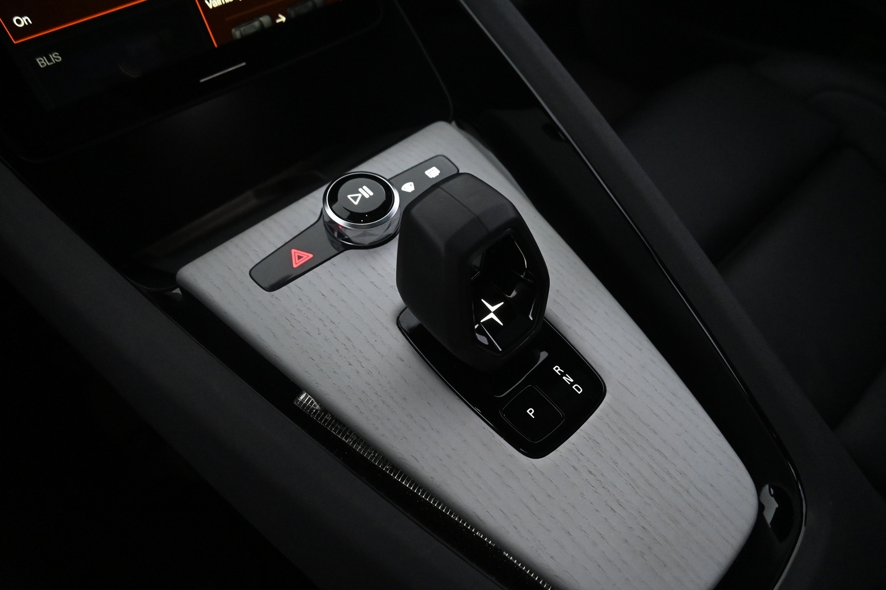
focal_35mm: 24
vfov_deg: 53.1
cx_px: 443
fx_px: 591
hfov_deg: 73.7
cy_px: 295
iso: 4000
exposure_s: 1/80
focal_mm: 16
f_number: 4.5
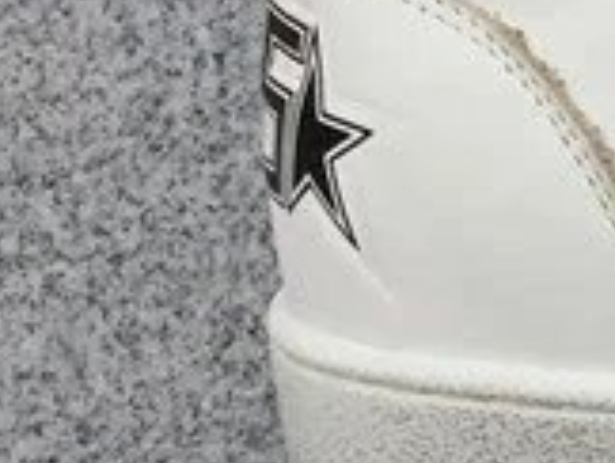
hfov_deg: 10.3
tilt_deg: -17.8
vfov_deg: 8.6
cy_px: 435
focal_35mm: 172
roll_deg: -1.0
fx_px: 3060
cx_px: 1351
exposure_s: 1/264
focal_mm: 3.3
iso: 25
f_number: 2.4
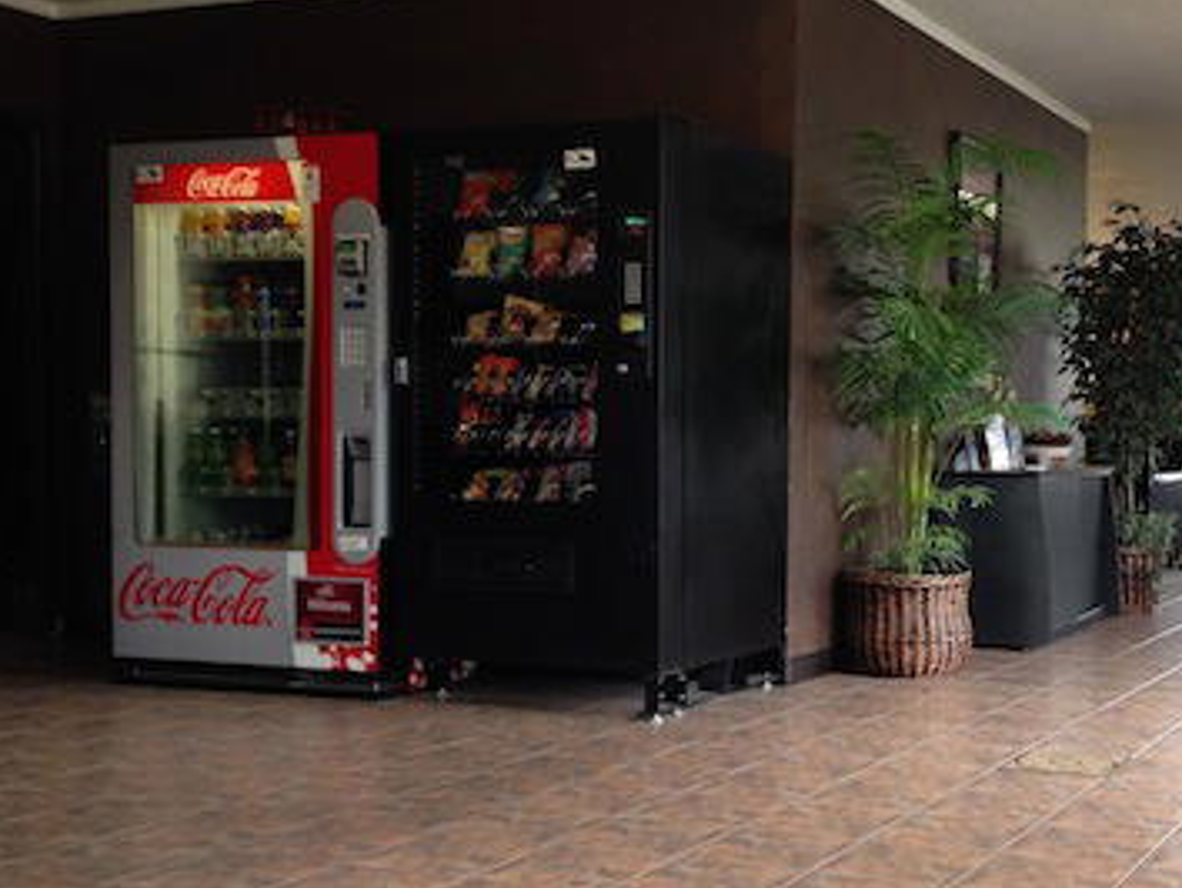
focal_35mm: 54
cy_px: 502
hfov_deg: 34.7
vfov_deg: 27.0
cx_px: 902
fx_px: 1845
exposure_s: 1/20
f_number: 2.4
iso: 80
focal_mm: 4.12
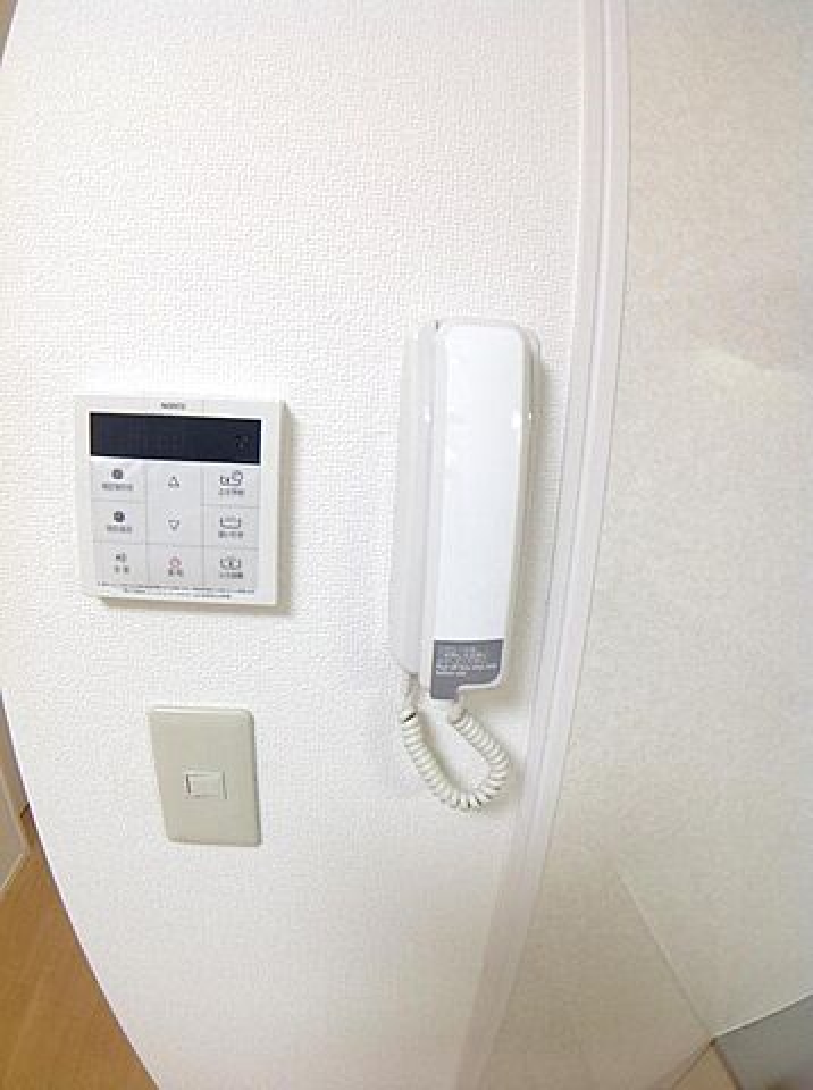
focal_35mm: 35
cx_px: 406
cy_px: 545
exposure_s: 1/25
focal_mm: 4.28
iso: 50
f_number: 2.4
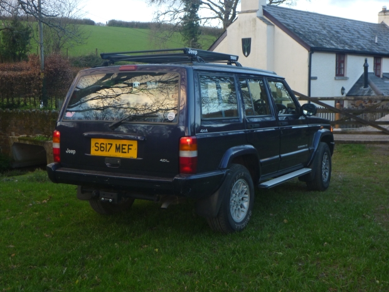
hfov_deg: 40.4
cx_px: 194
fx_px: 528
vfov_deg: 30.9
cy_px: 146
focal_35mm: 47
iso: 160
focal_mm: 8.4
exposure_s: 1/40
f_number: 4.5
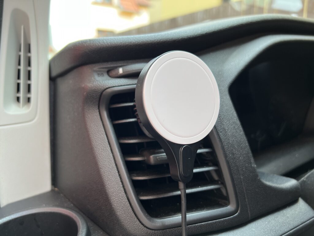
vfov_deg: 53.1
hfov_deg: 67.3
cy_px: 118
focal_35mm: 26
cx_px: 157
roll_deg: +0.8
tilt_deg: -13.1
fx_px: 236
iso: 40
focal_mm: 5.7
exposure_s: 1/152
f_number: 1.5
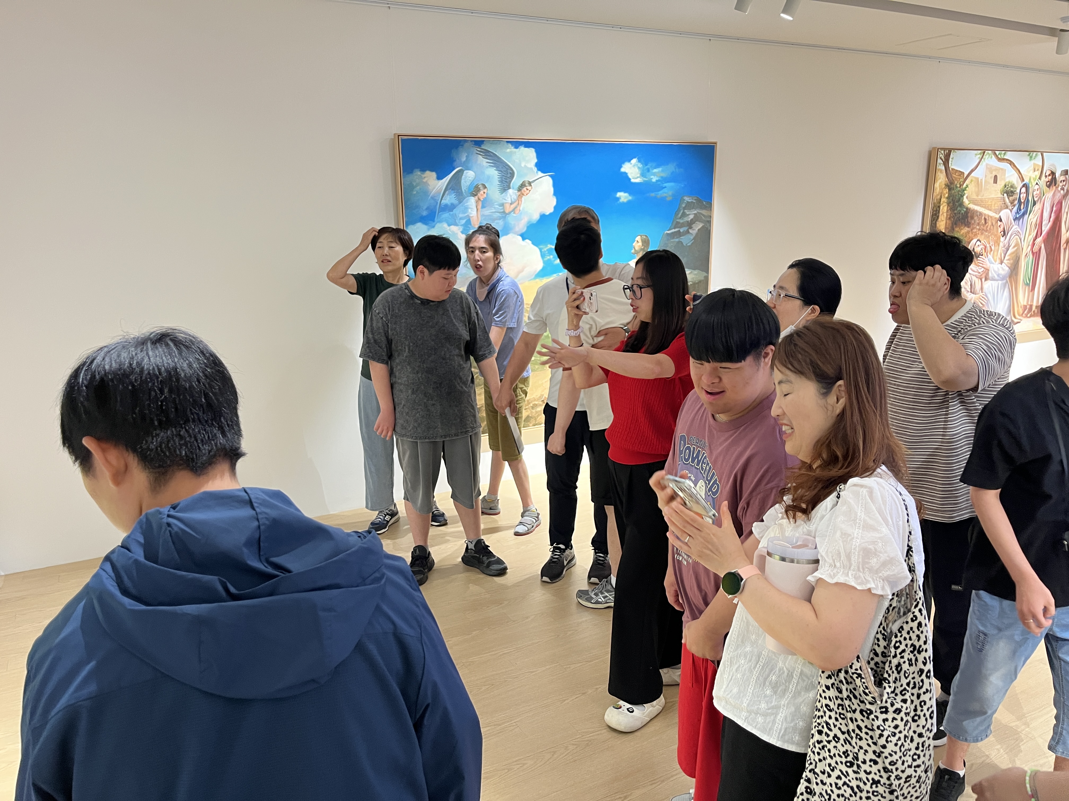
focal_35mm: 26
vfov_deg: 53.1
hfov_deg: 67.3
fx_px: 803
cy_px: 400
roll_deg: +1.6
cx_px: 534
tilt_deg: -12.8
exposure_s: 1/60
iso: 160
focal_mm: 5.1
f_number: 1.6
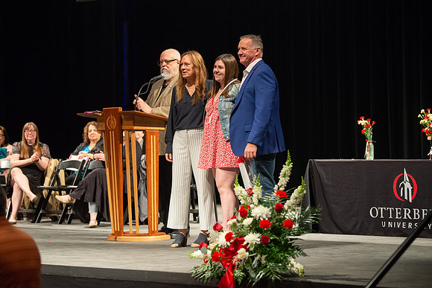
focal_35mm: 116
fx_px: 1392
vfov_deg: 11.8
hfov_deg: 17.6
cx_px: 216
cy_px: 144
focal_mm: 116
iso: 1600
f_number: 4
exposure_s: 1/100
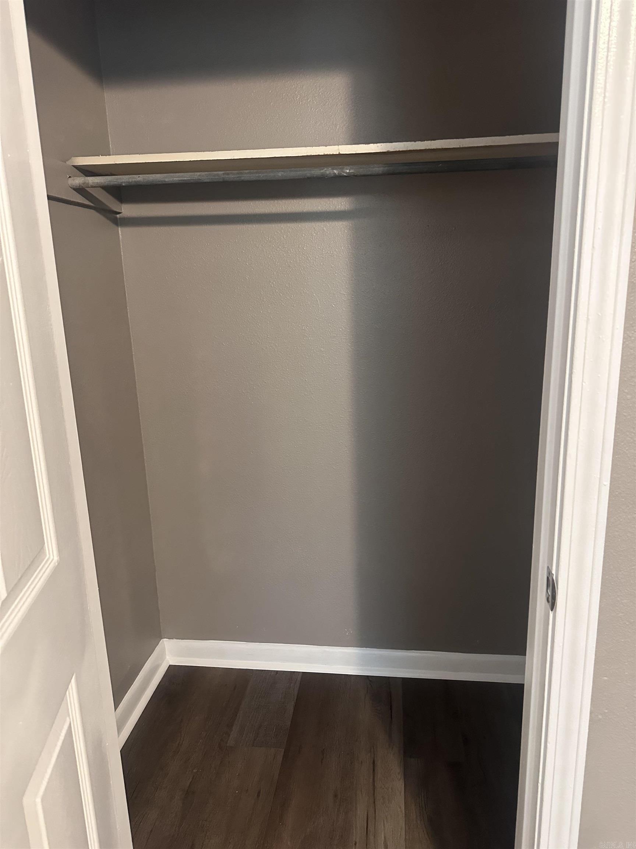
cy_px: 424
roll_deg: +1.3
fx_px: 588
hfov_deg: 56.8
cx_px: 318
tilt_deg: -13.9
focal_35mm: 24
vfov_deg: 71.6
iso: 640
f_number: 1.78
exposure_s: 1/60
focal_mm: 6.86
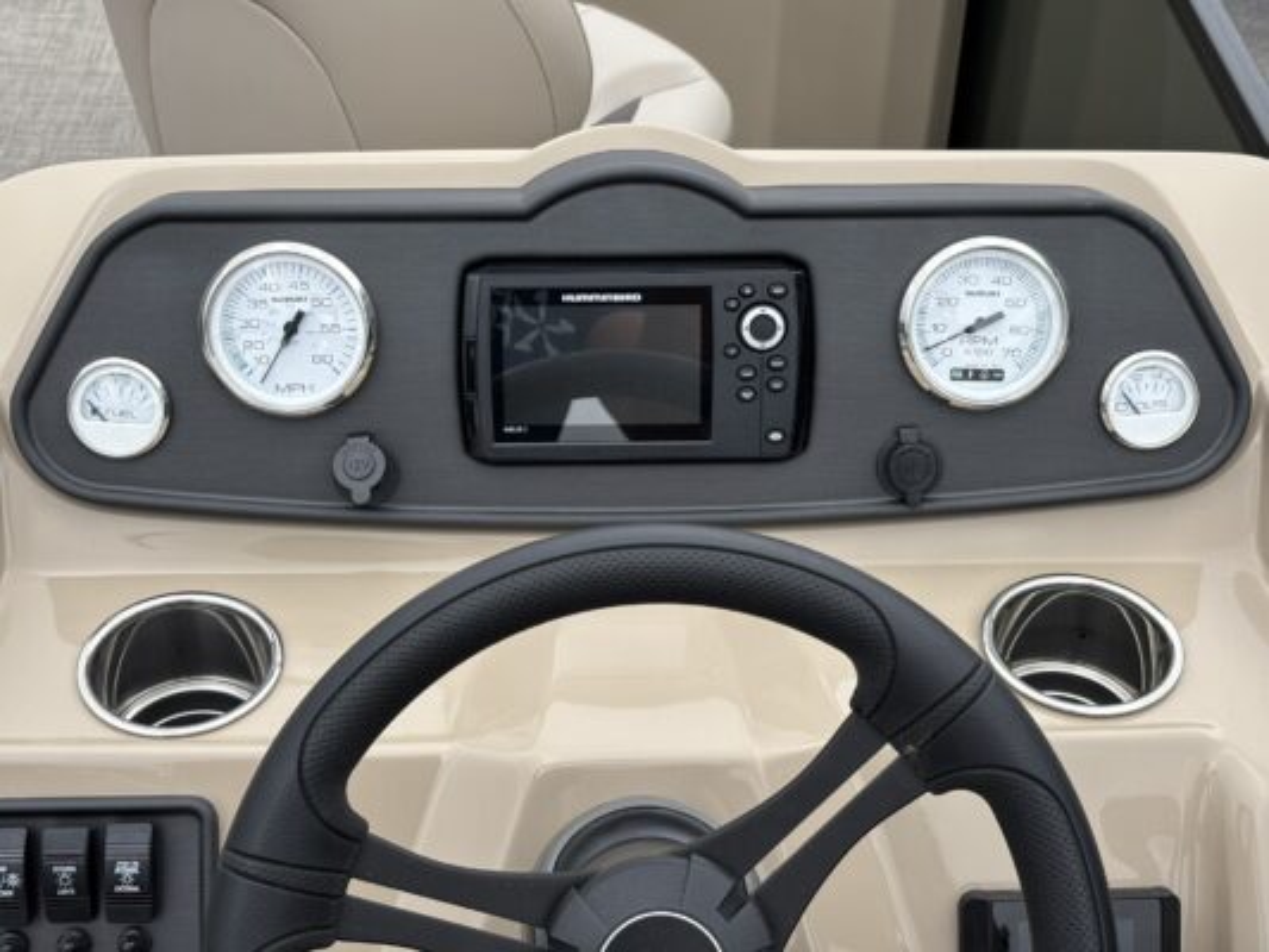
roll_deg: -2.1
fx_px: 1907
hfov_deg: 36.8
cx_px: 634
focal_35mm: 52
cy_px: 476
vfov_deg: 28.0
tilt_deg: -40.0
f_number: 1.6
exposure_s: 1/702
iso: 32
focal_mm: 5.96
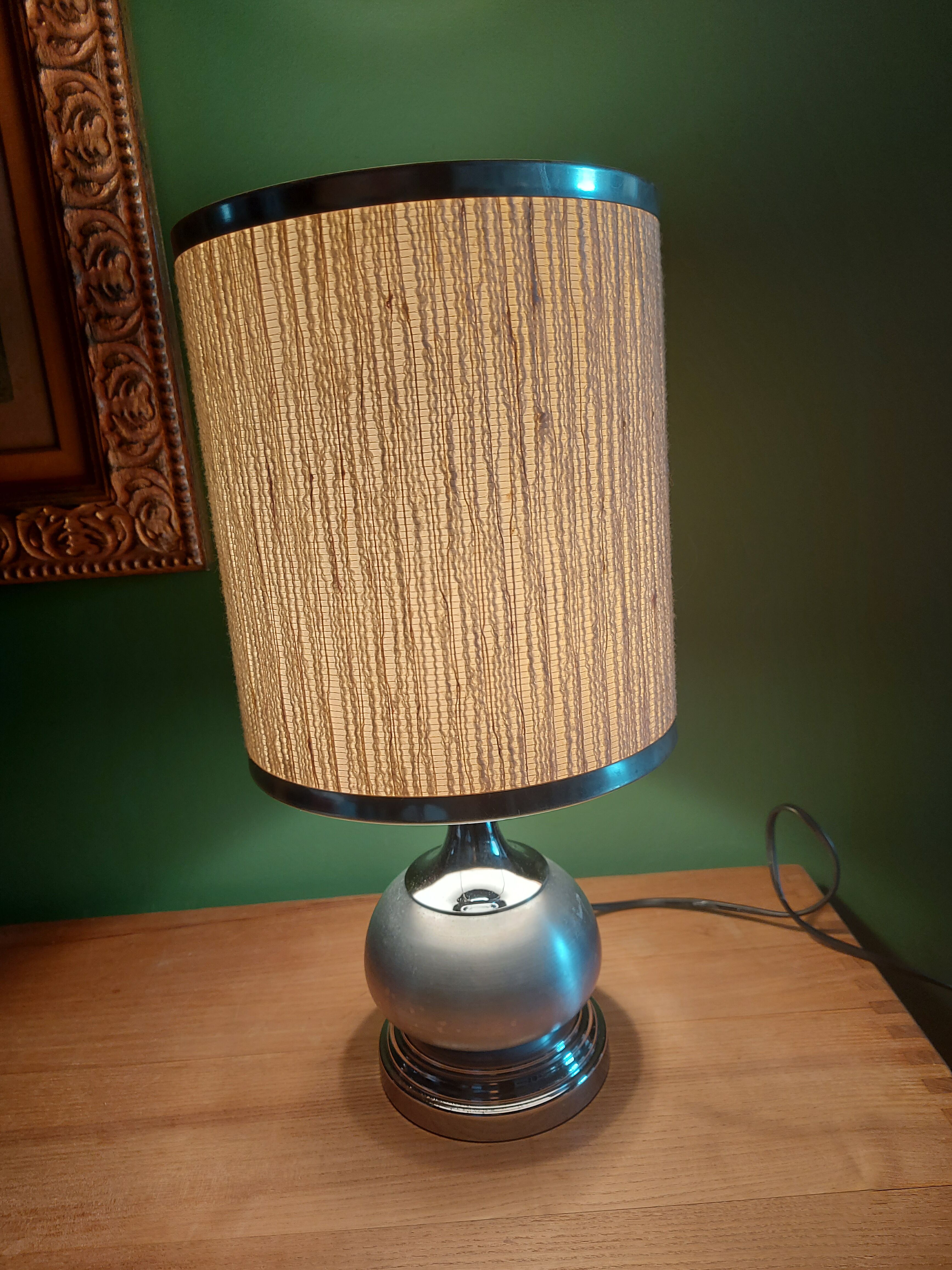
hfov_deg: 56.8
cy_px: 635
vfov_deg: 71.6
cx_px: 476
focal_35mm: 24
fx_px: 880
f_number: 1.8
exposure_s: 1/50
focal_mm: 5.23
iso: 32
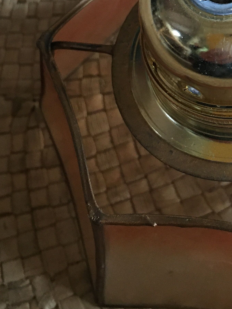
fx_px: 581
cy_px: 19
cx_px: 231
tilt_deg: -62.0
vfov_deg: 28.4
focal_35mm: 65
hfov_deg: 21.8
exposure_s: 1/25
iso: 200
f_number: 2.2
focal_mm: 4.15
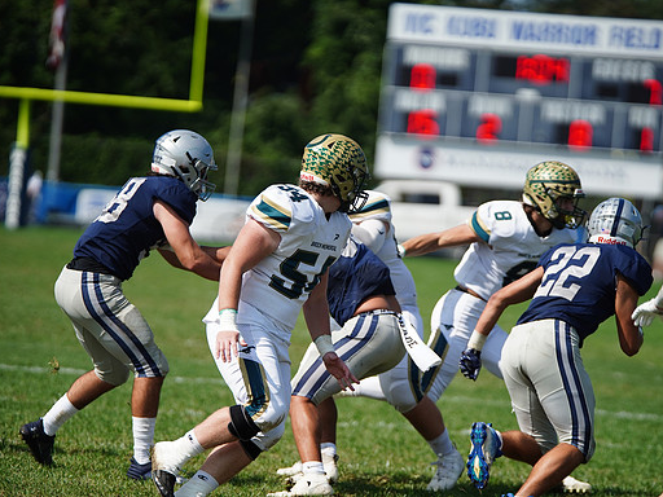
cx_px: 356
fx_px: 5152
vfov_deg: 5.5
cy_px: 248
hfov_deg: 7.4
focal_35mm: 269
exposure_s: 1/6400
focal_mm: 247
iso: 400
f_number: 2.8
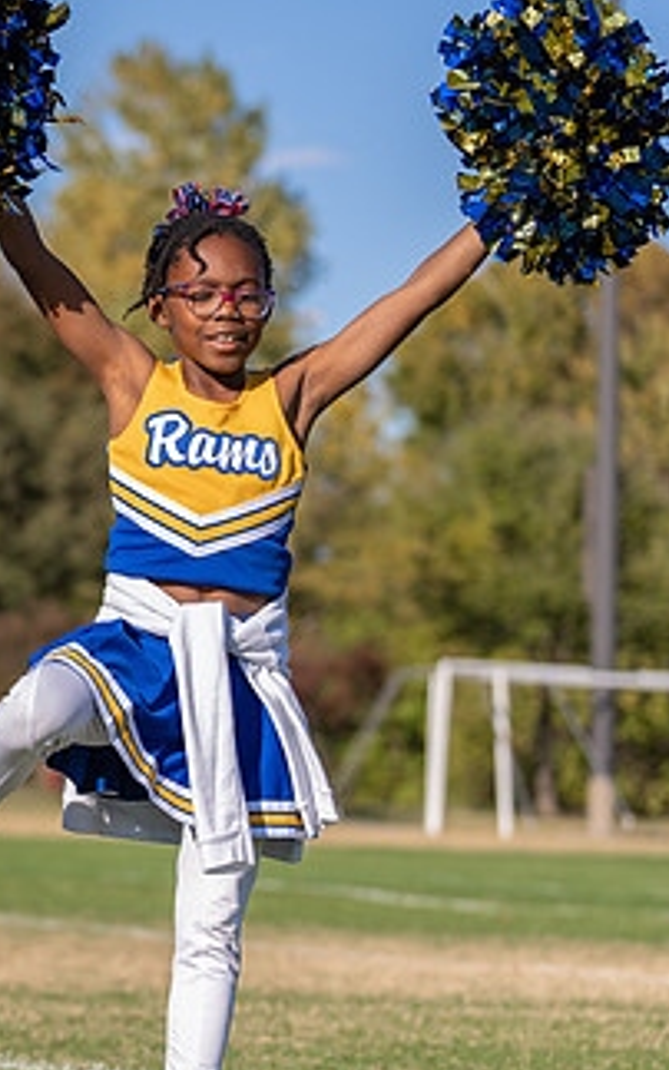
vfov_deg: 12.2
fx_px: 4986
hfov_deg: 7.5
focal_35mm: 171
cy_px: 697
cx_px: -312
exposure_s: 1/1600
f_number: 2.8
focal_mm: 77
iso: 100
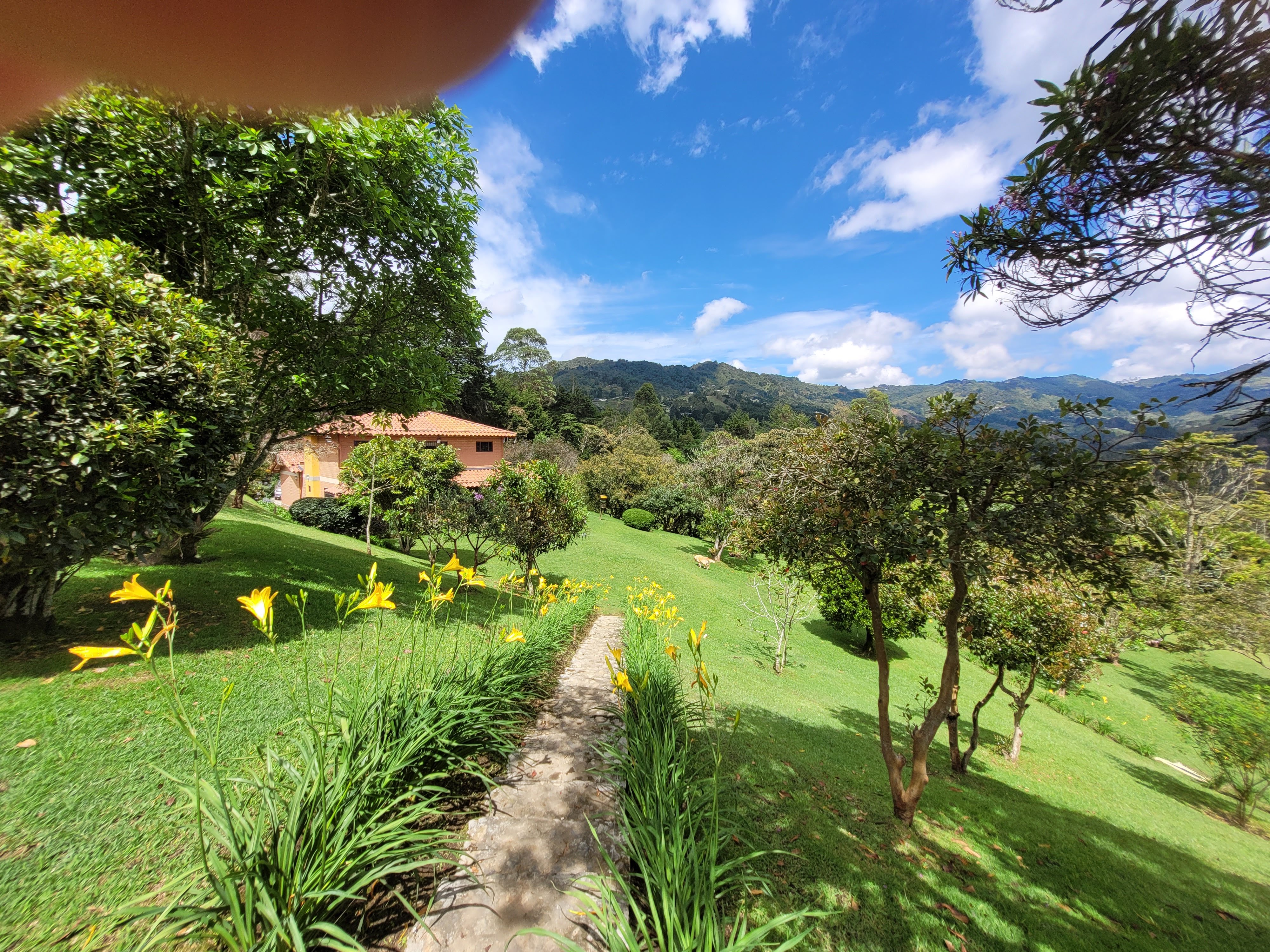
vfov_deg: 89.9
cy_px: 476
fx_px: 477
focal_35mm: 13
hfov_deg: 106.2
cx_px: 635
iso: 40
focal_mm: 1.74
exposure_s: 1/1084
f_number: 2.2
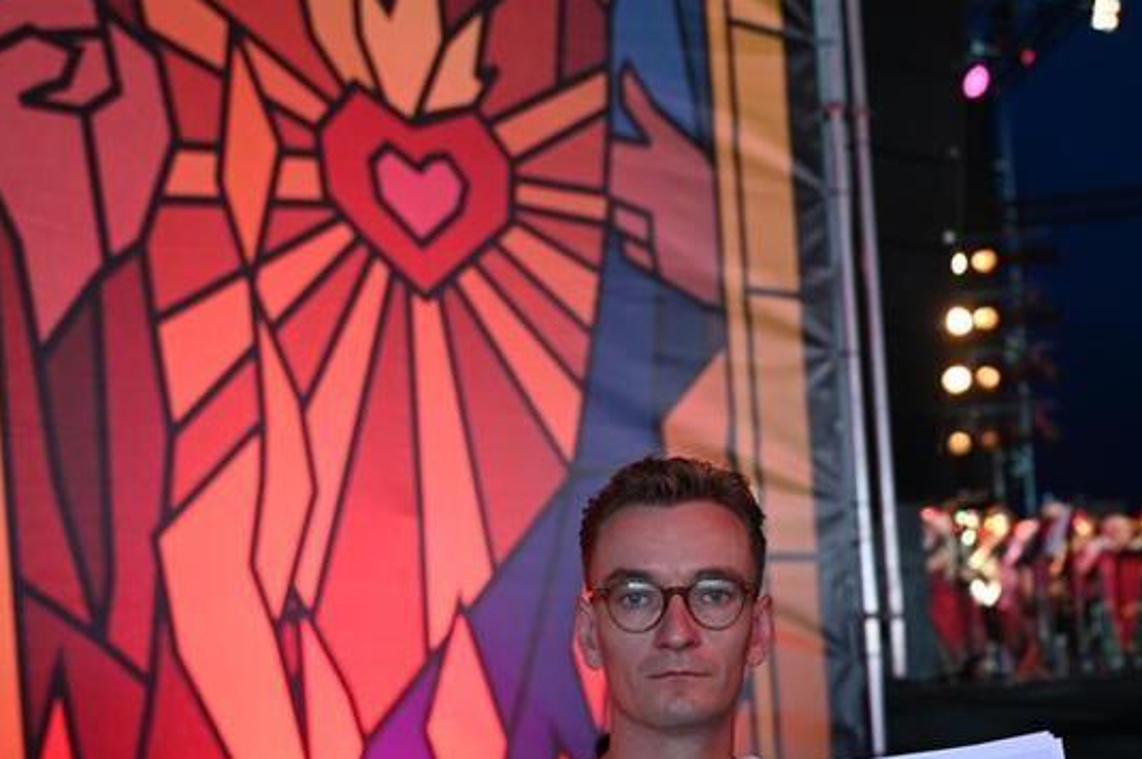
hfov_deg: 26.4
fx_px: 2345
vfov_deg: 18.1
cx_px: 1053
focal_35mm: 74
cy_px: 685
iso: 320
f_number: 3.2
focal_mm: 40
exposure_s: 1/40
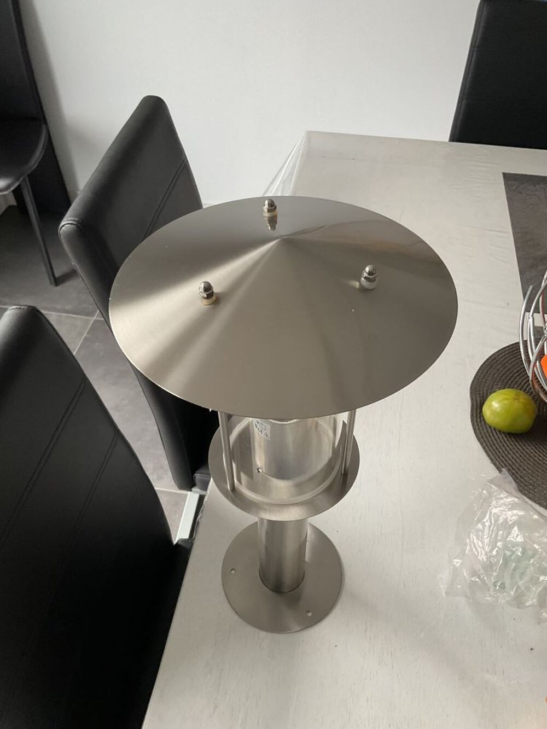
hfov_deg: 48.2
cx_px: 274
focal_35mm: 29
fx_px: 611
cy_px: 364
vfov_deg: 61.7
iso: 125
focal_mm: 3
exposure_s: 1/60
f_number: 1.8
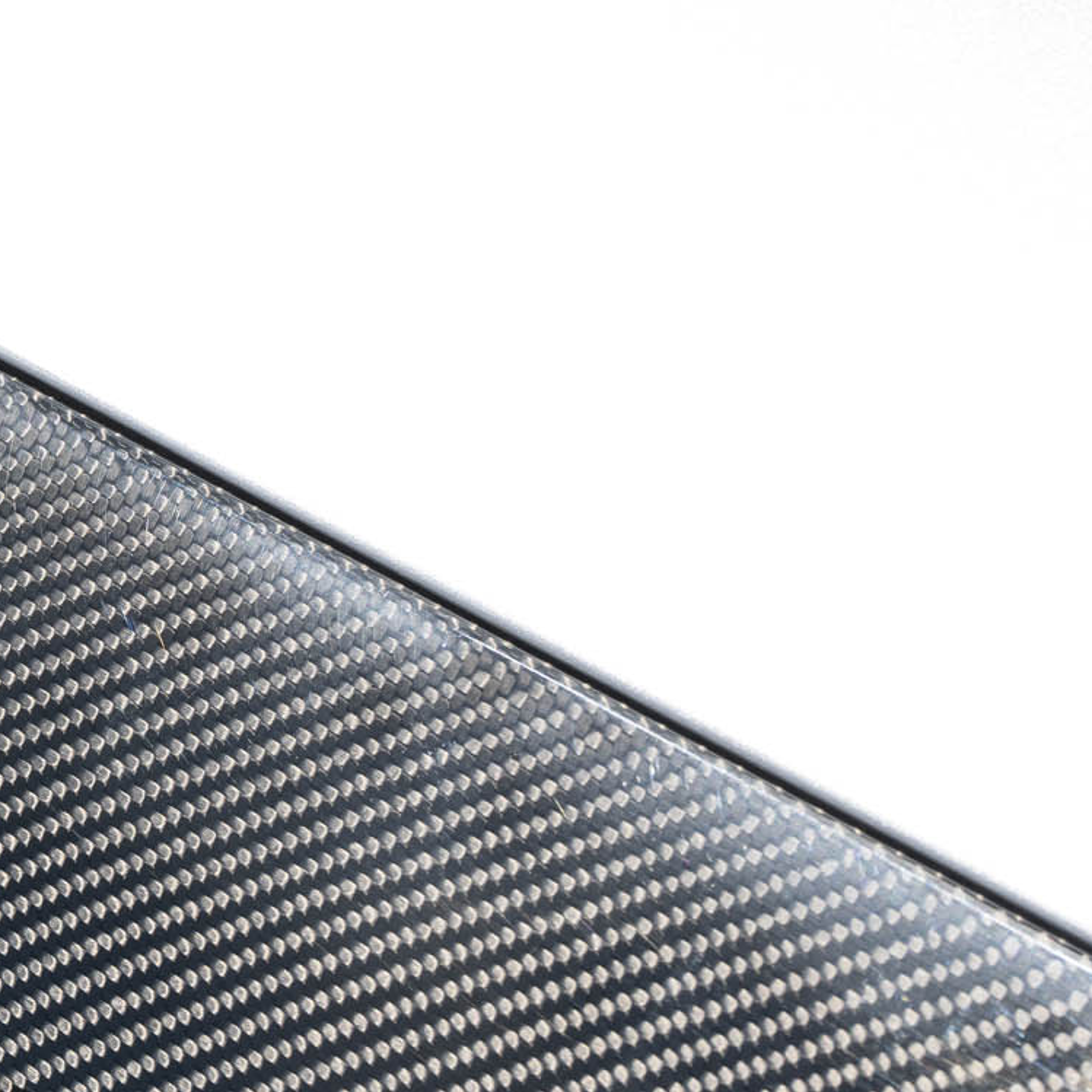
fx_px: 7352
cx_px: -246
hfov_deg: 8.4
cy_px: 650
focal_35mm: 206
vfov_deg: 8.5
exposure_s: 1/100
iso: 100
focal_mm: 56
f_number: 8
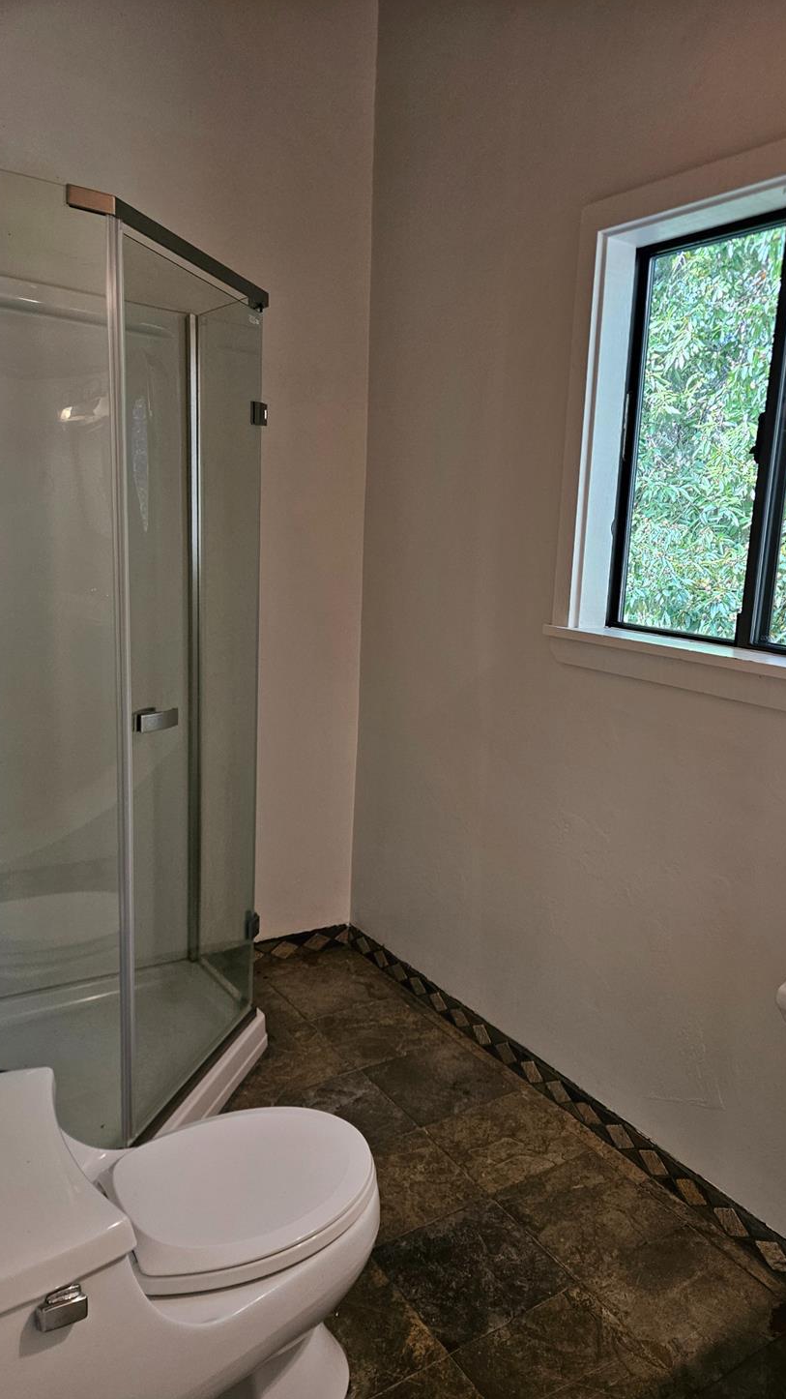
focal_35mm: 26
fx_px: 964
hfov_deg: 43.8
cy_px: 717
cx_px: 521
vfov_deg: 71.9
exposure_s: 1/120
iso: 400
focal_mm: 5.4
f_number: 1.8
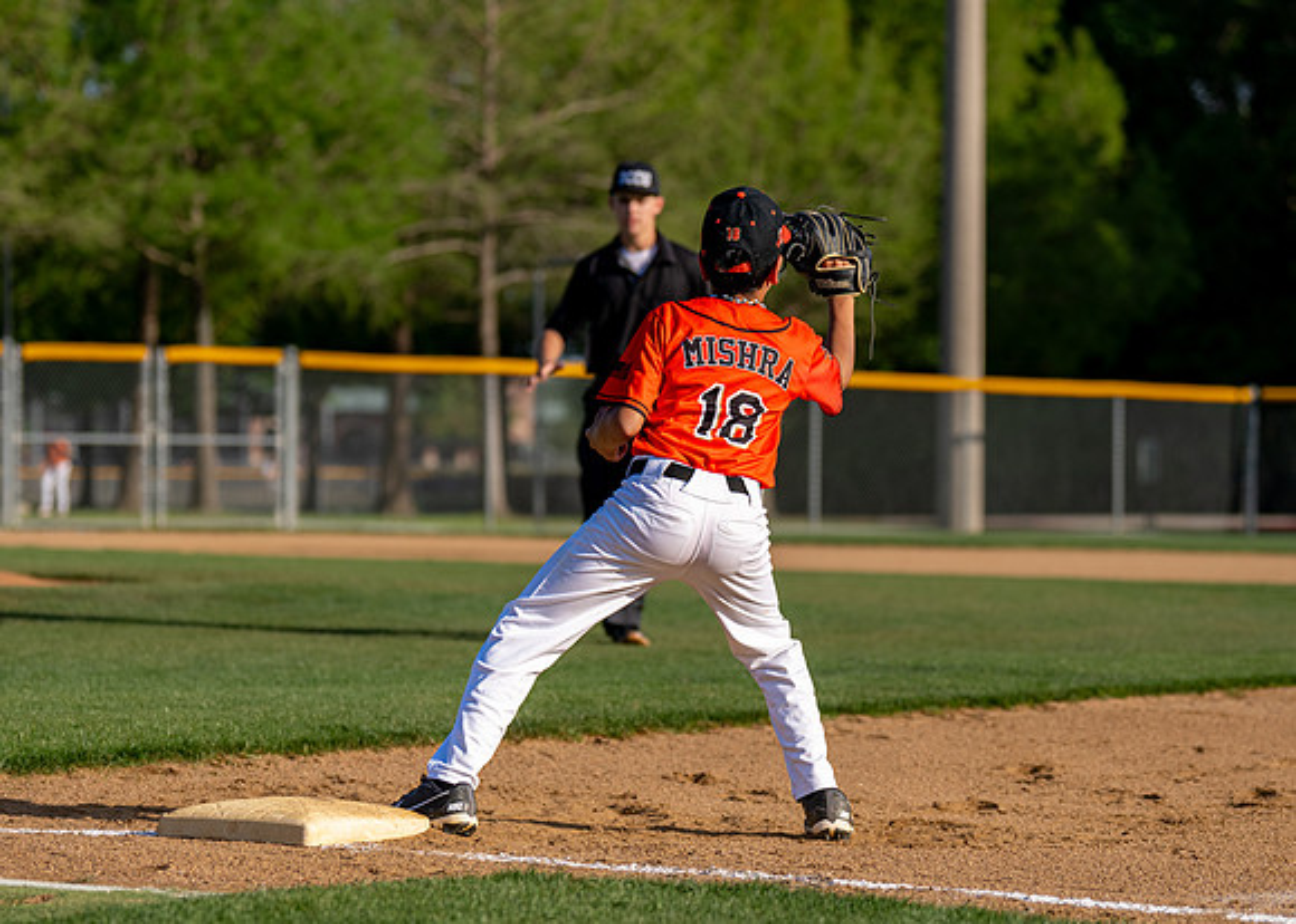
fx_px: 5316
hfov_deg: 13.9
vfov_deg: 9.9
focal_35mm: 144
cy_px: 495
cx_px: 590
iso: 160
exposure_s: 1/3200
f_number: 2.8
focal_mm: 93
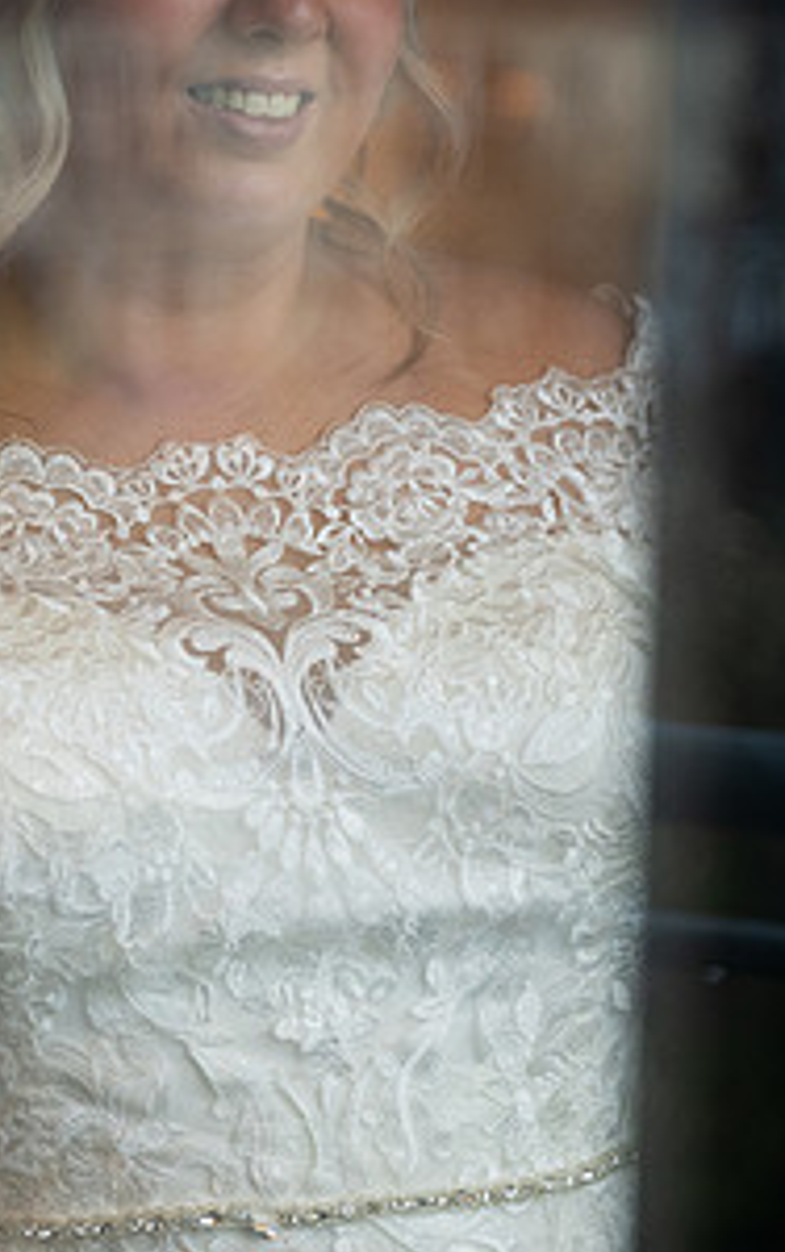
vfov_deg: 19.4
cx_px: 175
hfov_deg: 12.2
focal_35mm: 107
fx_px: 3656
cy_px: 455
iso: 800
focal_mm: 70
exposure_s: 1/160
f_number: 3.5
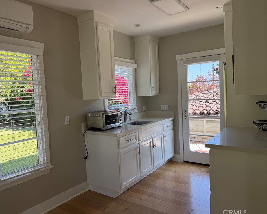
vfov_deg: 54.9
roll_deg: +3.0
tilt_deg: -2.8
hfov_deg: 65.9
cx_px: 123
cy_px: 105
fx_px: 205
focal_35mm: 26
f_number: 1.78
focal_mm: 6.76
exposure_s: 1/308
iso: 80
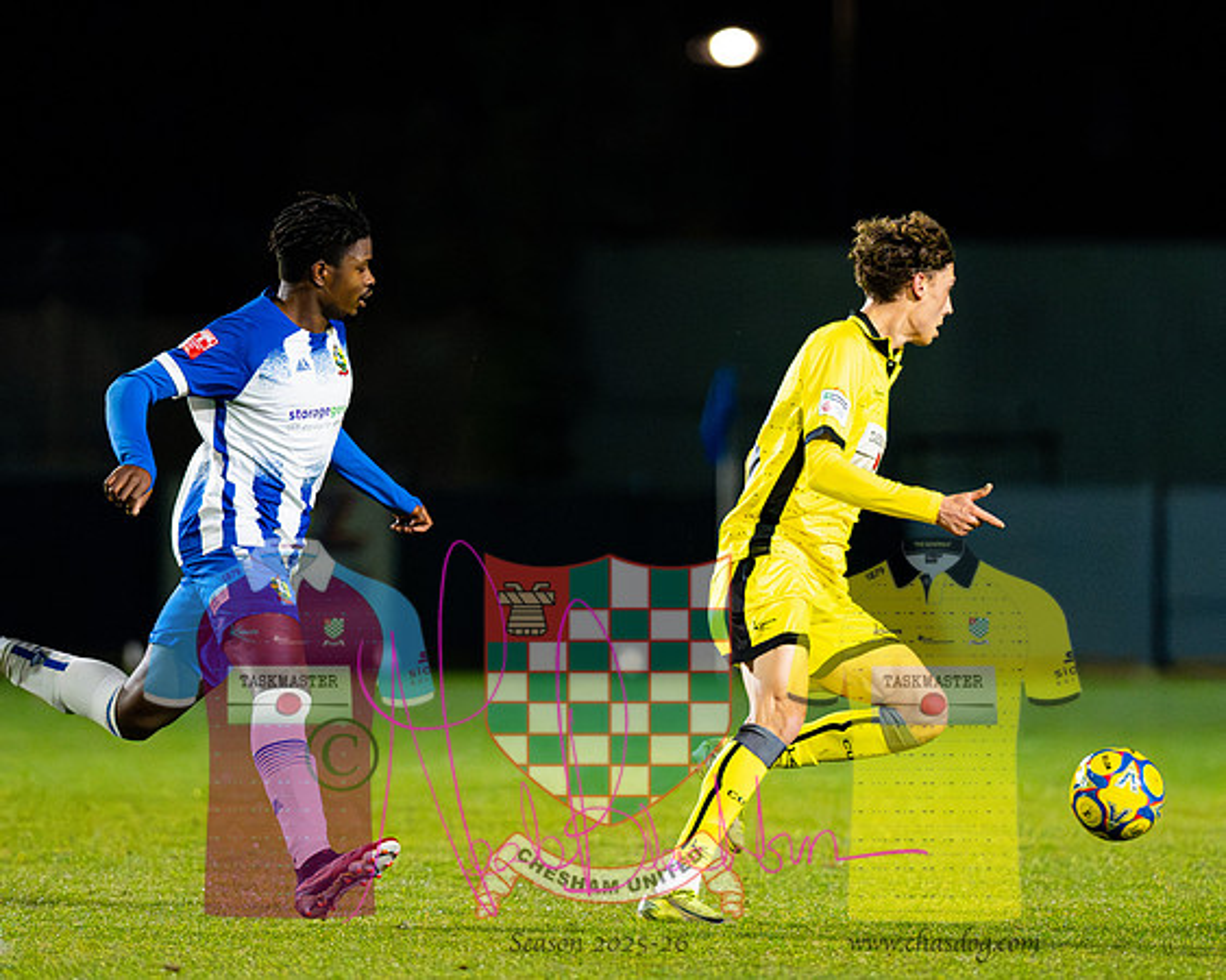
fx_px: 18391
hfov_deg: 3.8
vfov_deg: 3.1
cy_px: 490
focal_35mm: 507
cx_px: 736
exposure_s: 1/1250
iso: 8000
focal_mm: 300
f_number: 2.8
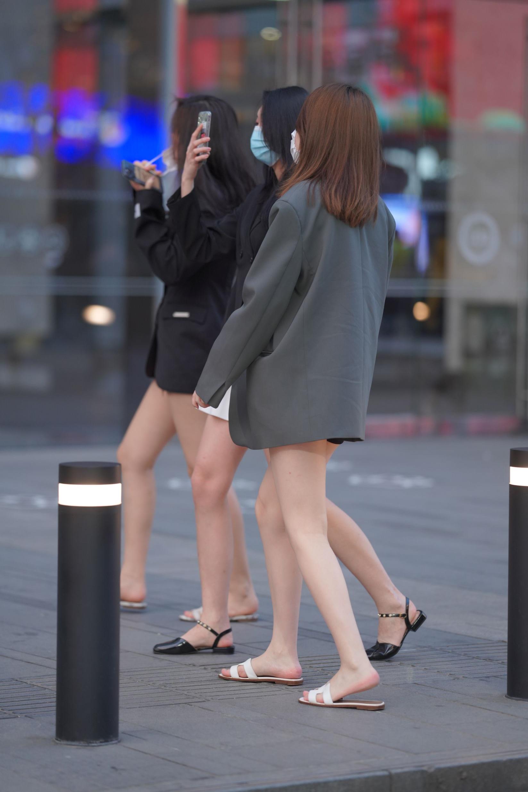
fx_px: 2970
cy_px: 396
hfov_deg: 10.2
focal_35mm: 135
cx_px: 264
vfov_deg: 15.2
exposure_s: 1/400
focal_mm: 135
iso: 640
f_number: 2
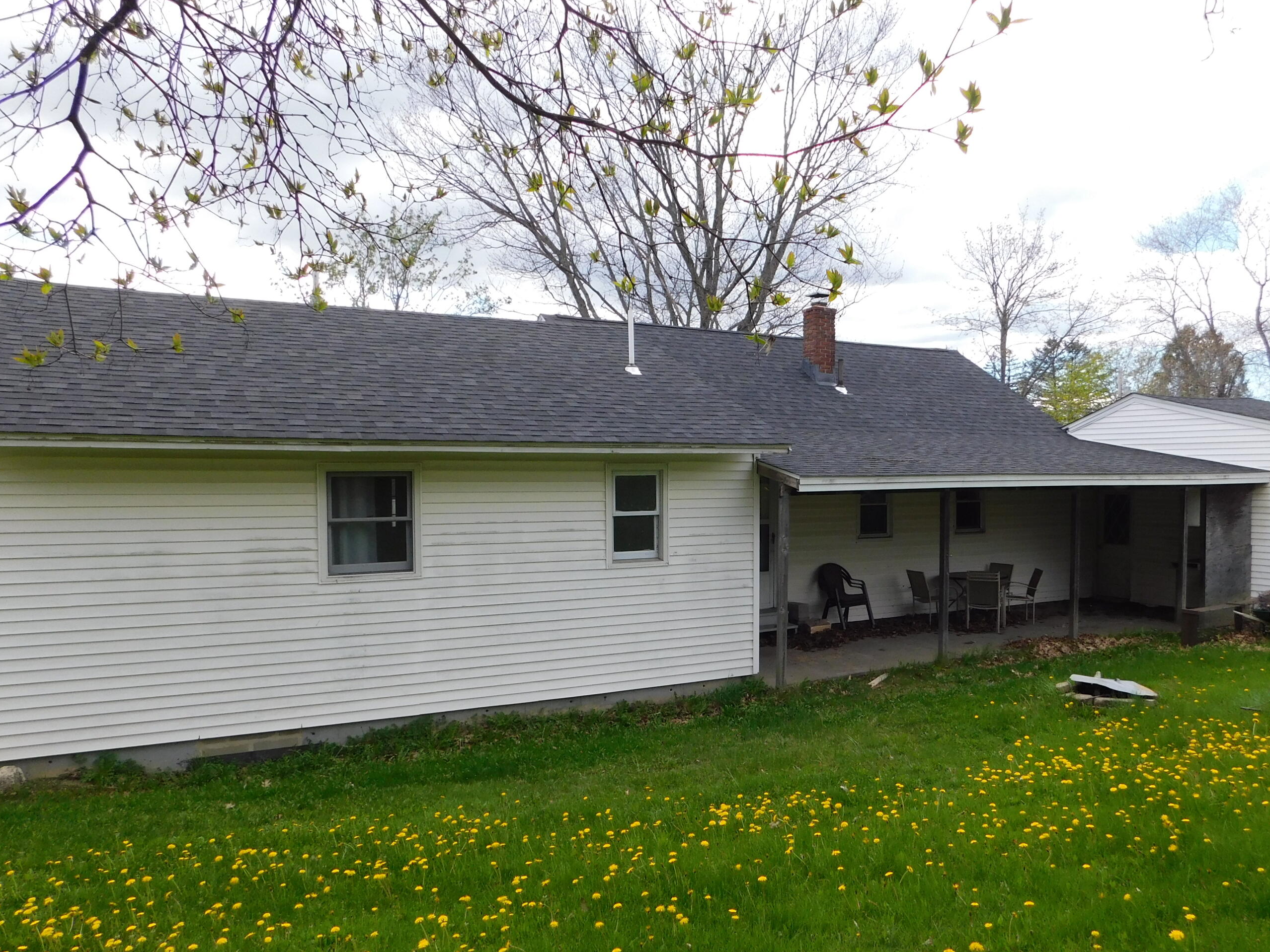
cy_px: 522
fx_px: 991
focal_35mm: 27
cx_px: 710
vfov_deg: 51.3
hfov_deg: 65.1
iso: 125
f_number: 3
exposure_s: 1/800
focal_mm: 4
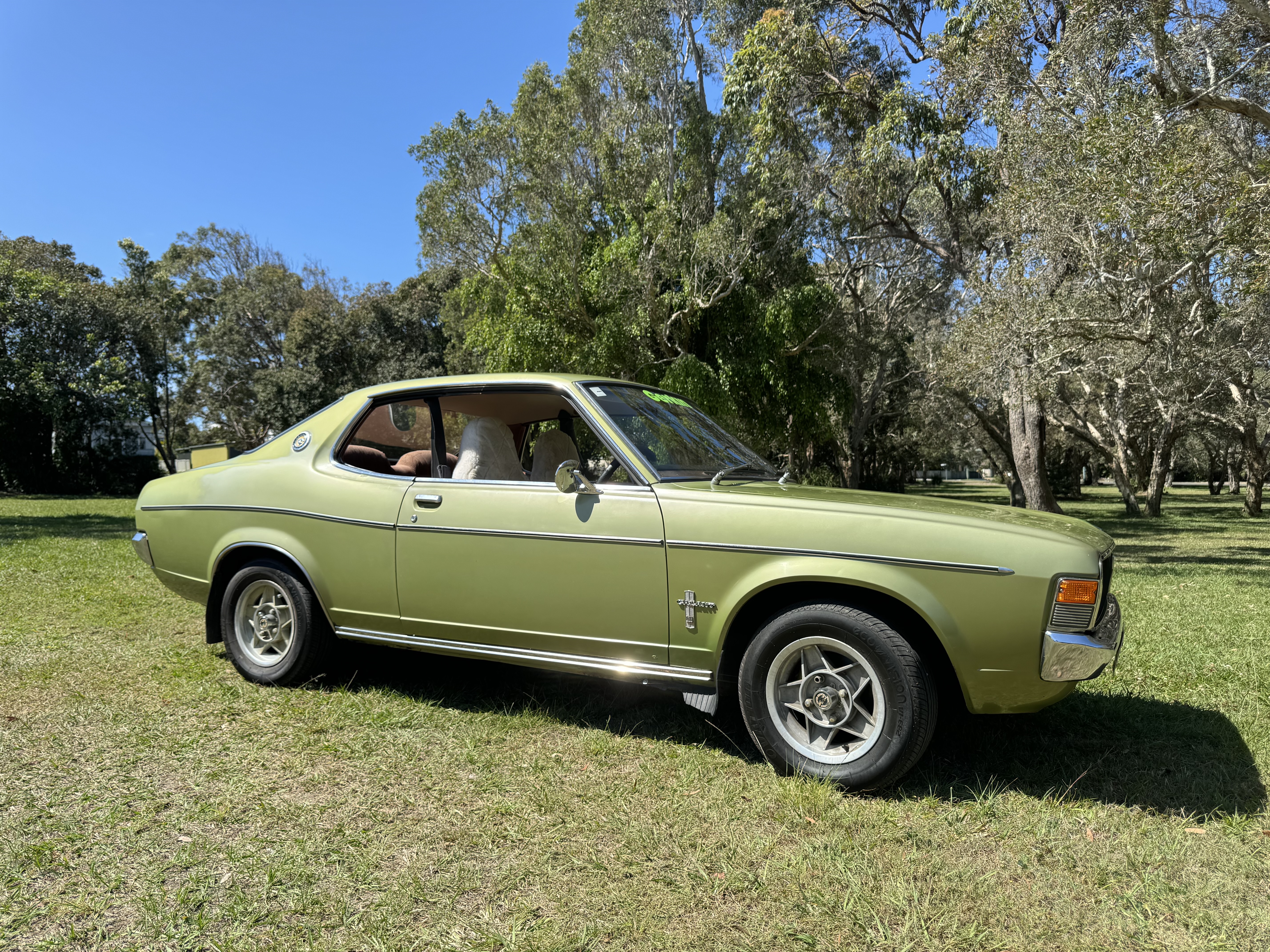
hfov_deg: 71.6
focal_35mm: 24
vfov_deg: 56.8
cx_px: 635
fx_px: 881
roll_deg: +1.7
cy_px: 476
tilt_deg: +0.6
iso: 80
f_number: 1.78
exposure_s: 1/1637
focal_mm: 6.76
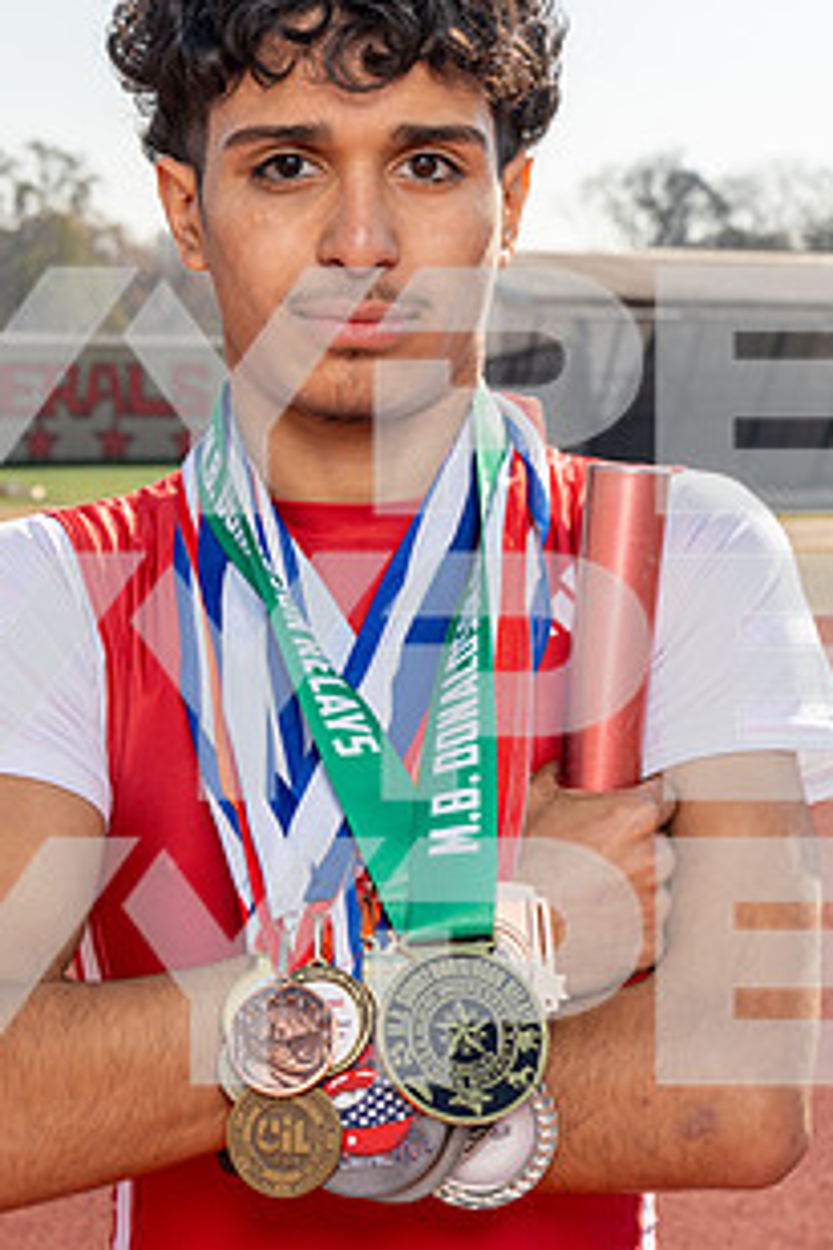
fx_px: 2985
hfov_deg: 15.9
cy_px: 680
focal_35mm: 86
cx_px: 336
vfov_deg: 23.6
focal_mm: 59
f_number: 9
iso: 125
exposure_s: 1/200
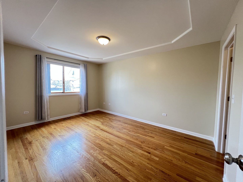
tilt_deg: -2.5
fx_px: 91
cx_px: 122
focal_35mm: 13
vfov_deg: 89.9
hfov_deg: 106.2
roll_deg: -0.9
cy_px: 91
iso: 200
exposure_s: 1/60
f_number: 1.8
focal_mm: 1.57
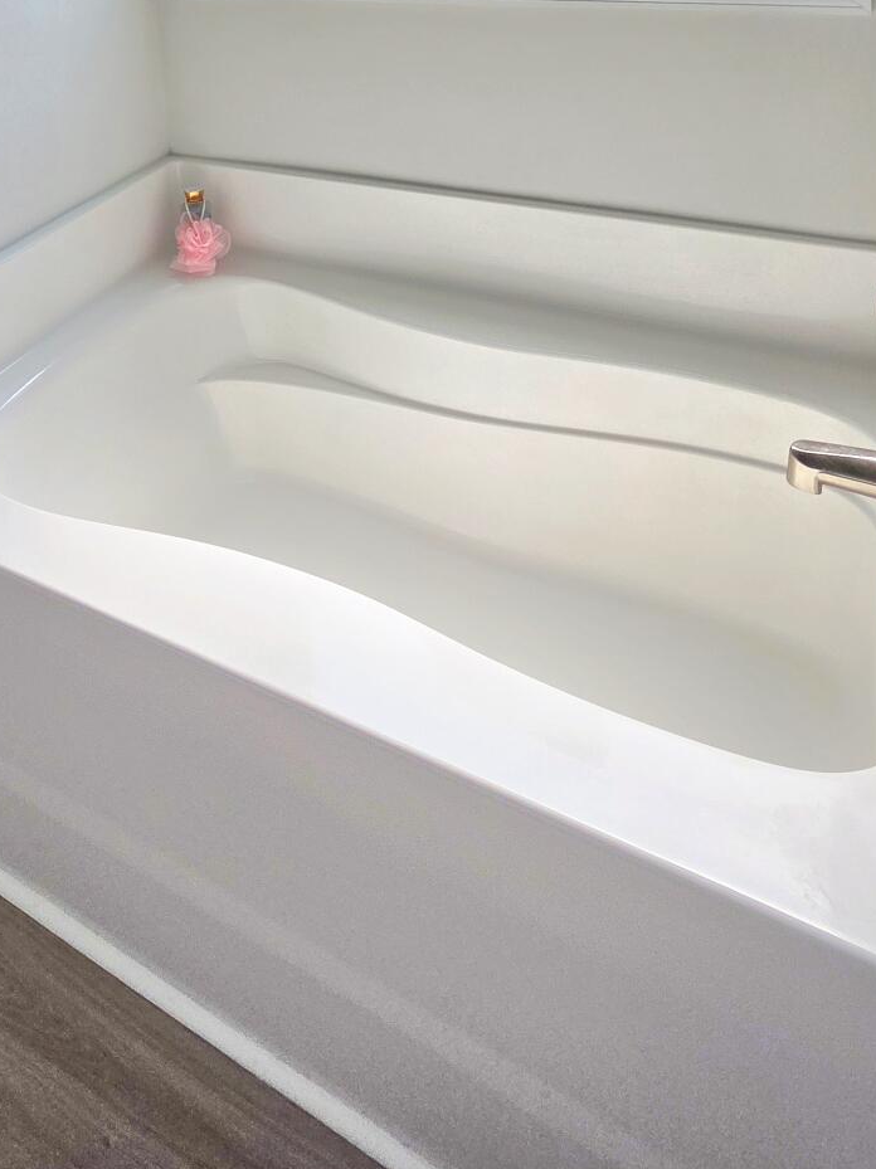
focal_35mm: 28
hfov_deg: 46.8
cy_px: -79
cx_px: 162
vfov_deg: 48.1
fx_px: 945
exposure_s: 1/1250
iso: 40
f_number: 1.9
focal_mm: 2.2
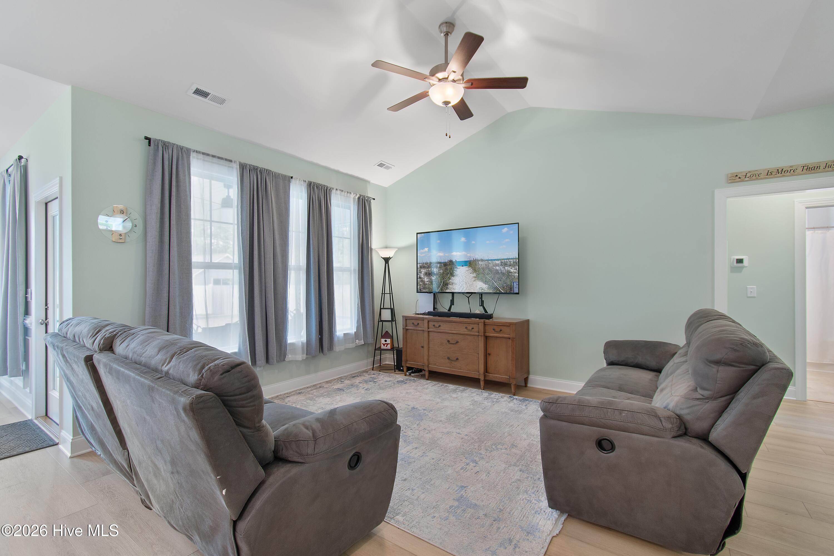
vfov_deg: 77.3
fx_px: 347
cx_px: 417
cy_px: 278
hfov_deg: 100.4
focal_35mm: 15
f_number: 4.5
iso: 100
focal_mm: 10
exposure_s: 1/5
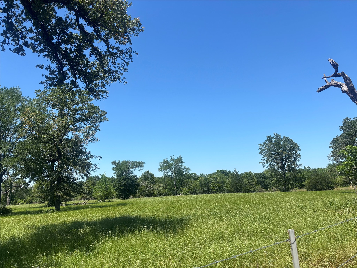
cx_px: 178
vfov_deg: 53.1
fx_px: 268
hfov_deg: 67.3
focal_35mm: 26
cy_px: 134
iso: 50
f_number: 1.6
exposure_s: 1/2933
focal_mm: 5.96
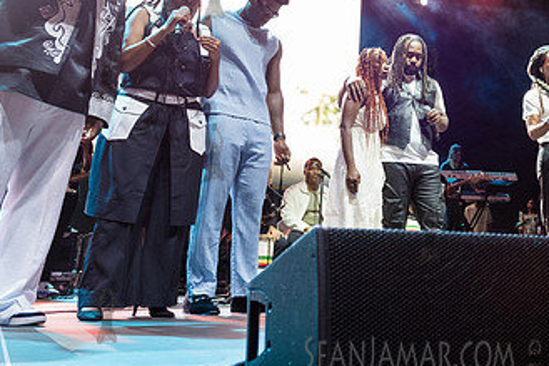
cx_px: 429
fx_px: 671
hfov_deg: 42.8
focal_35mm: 44
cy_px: 71
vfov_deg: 29.7
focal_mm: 24
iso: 3200
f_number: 3.5
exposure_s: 1/250
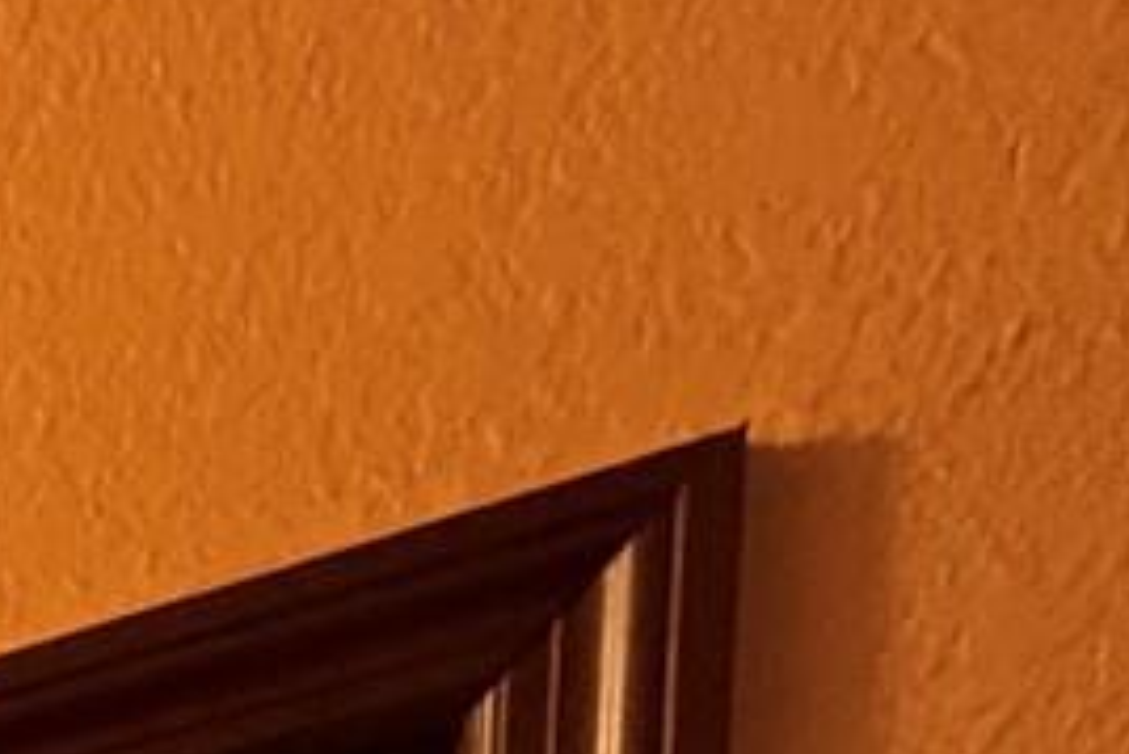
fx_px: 2730
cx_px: -2148
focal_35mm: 87
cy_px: 2439
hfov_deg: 12.0
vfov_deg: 10.1
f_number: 2.2
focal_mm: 2.22
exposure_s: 1/60
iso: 320
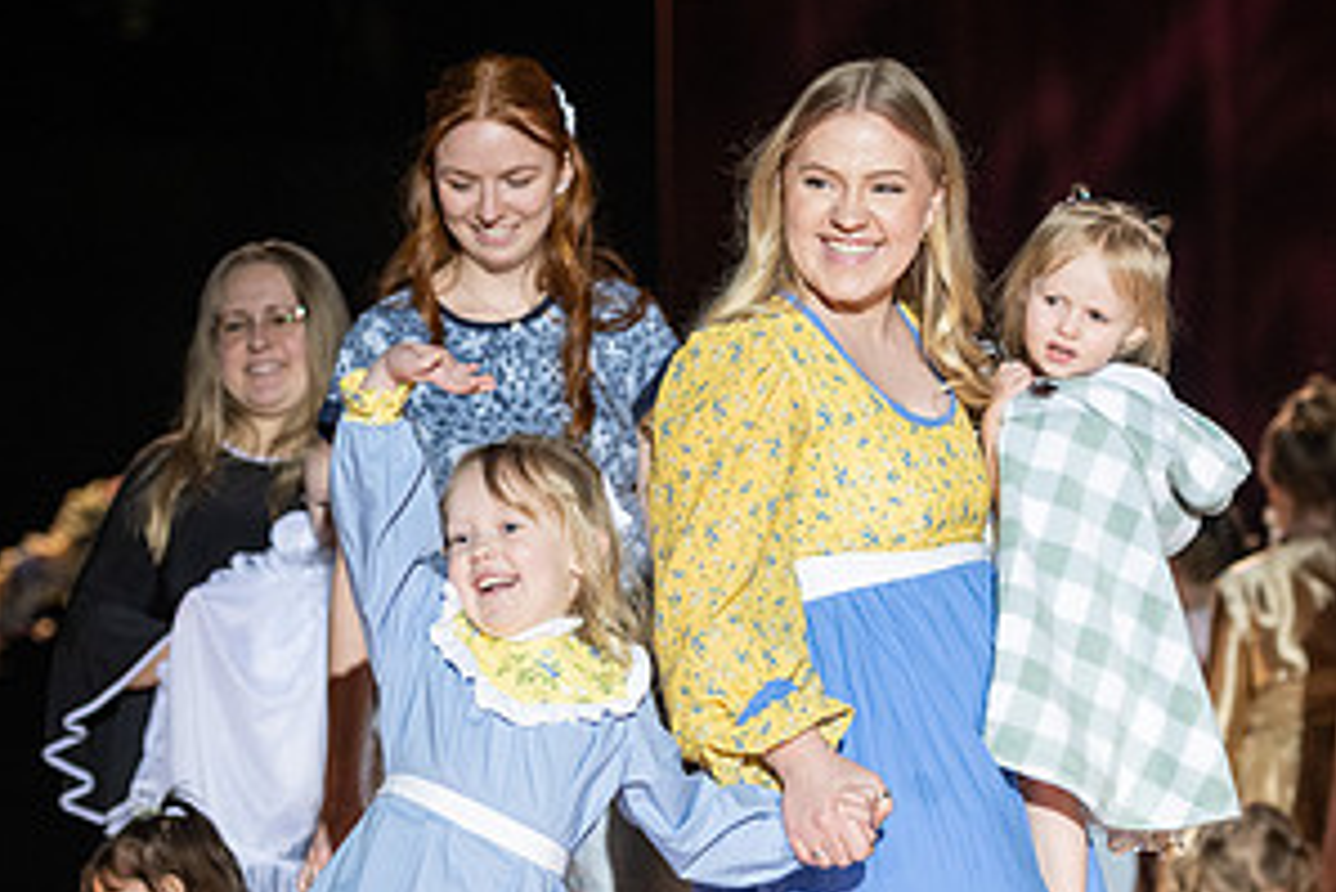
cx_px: 772
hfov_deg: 10.1
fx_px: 7574
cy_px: 767
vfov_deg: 6.7
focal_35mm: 204
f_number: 2.8
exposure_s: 1/800
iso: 800
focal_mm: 90
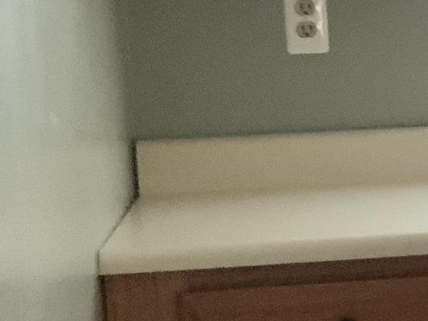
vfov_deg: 8.9
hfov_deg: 10.2
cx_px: 1041
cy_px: 150
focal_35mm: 167
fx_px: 2065
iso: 320
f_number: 1.8
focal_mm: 3
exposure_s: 1/55
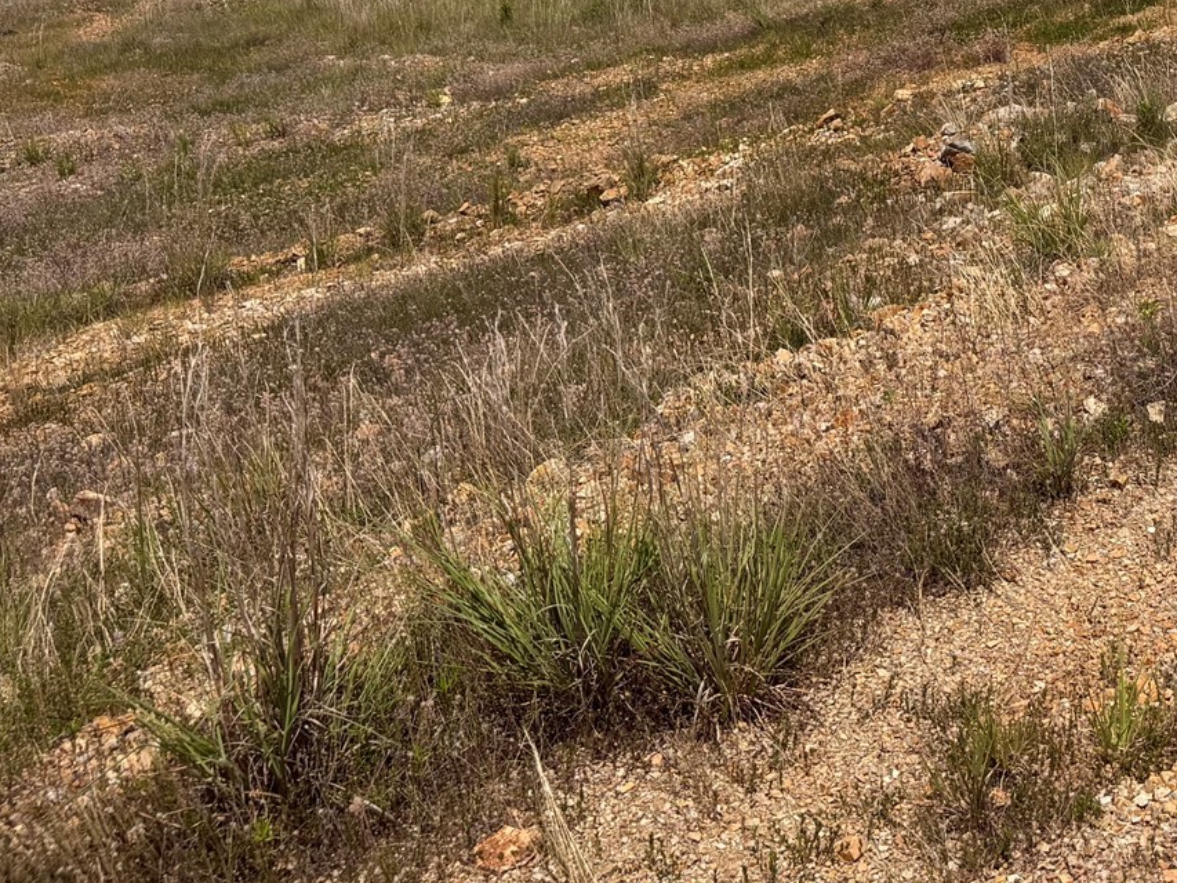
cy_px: -36
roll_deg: +2.8
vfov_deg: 25.5
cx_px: 1100
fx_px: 1836
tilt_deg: -14.3
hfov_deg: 33.3
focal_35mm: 54
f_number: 1.78
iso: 80
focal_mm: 6.76
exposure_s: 1/6711
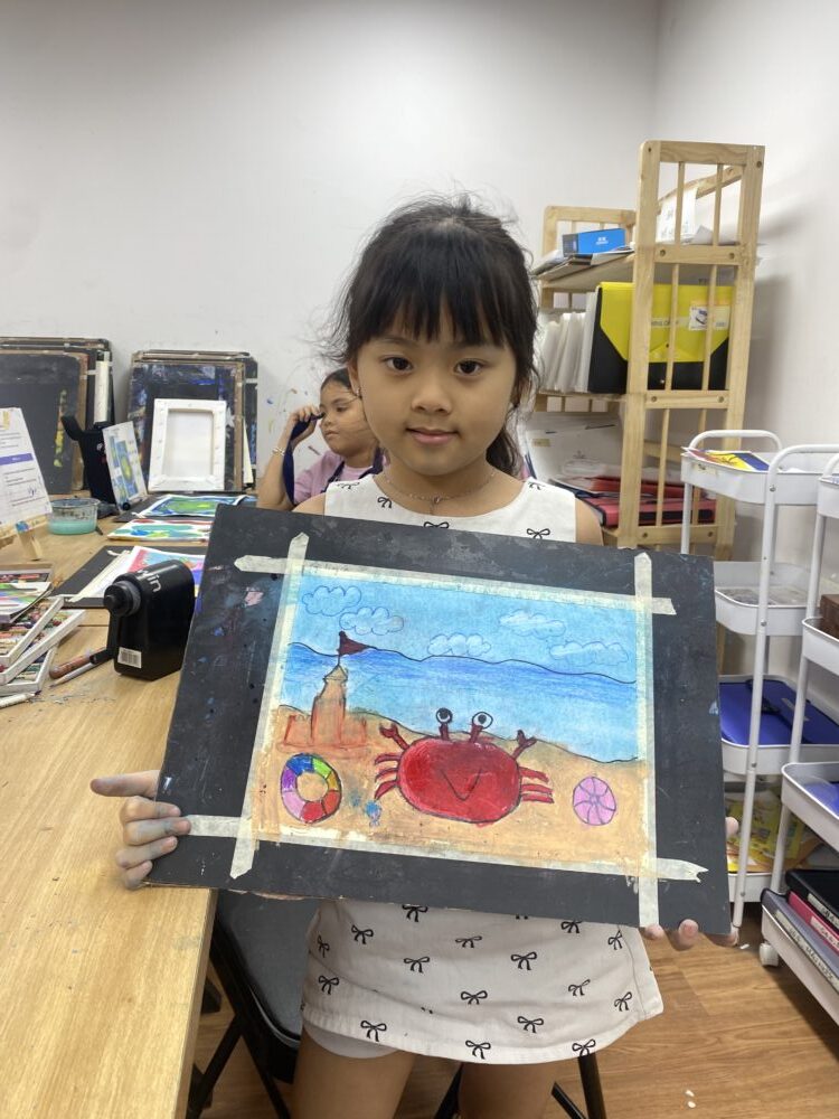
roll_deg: -1.1
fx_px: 840
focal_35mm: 26
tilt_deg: -11.2
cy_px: 560
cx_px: 420
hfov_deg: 53.1
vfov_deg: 67.3
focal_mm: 4.25
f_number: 1.8
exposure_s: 1/100
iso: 40
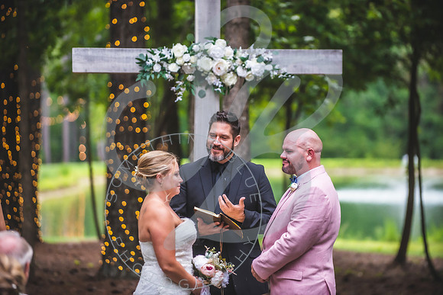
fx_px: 1908
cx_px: 222
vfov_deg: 8.9
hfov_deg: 13.2
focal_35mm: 155
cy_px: 148
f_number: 2.8
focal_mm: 155
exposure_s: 1/800
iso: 1000
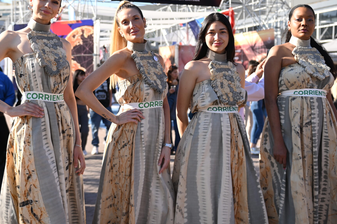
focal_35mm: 53
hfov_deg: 37.5
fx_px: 496
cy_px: 75
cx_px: 160
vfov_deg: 25.4
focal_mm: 36
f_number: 3.2
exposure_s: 1/640
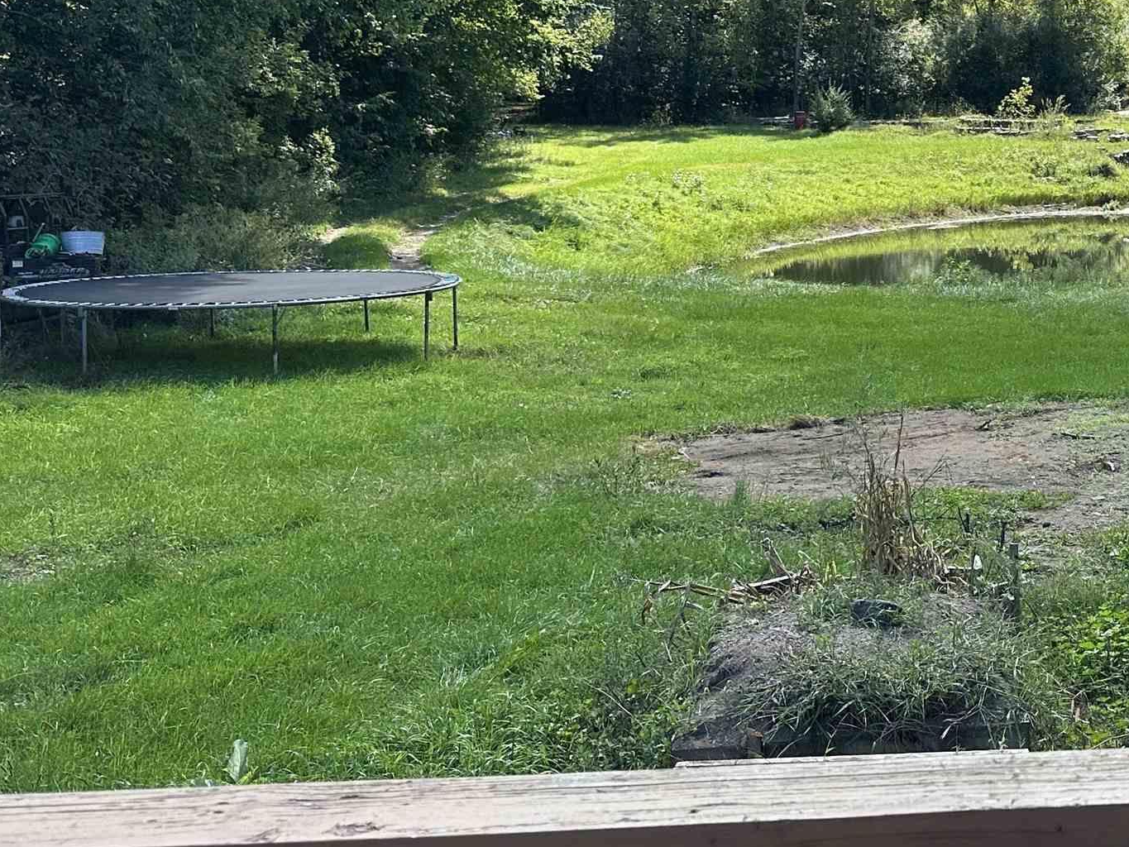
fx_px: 1761
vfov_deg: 26.7
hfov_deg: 32.7
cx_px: 1121
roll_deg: -0.5
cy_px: 203
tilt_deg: -4.6
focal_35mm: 54
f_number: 1.78
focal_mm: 6.86
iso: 80
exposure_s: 1/1393
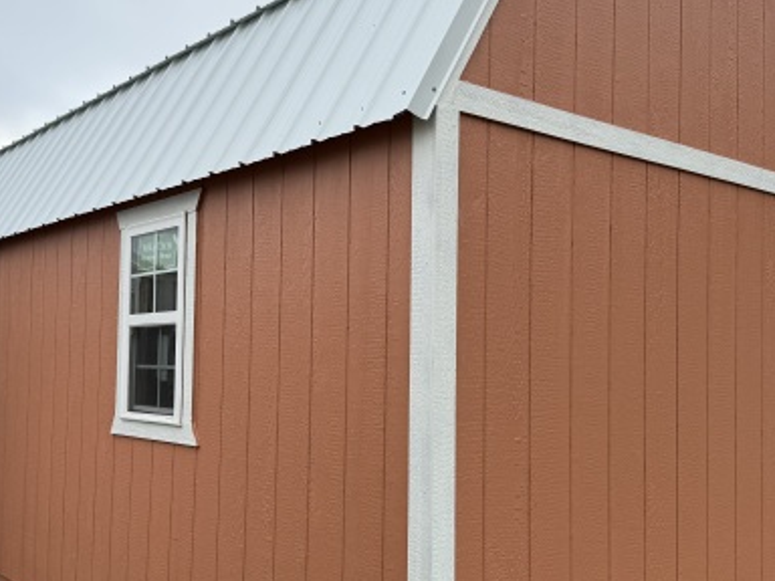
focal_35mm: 40
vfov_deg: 35.9
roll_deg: -0.7
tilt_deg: +0.8
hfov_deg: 46.8
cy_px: 339
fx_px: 896
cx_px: 392
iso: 80
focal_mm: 6.76
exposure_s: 1/1395
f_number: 1.78
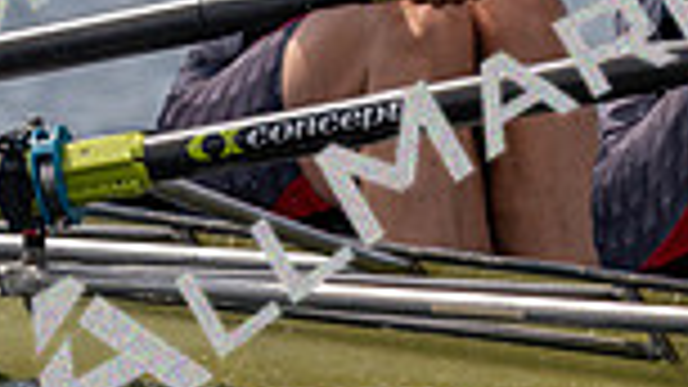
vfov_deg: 0.8
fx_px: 27506
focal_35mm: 1508
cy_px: -223
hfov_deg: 1.4
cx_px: 944
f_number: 6.3
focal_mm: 379
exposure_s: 1/1600
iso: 200
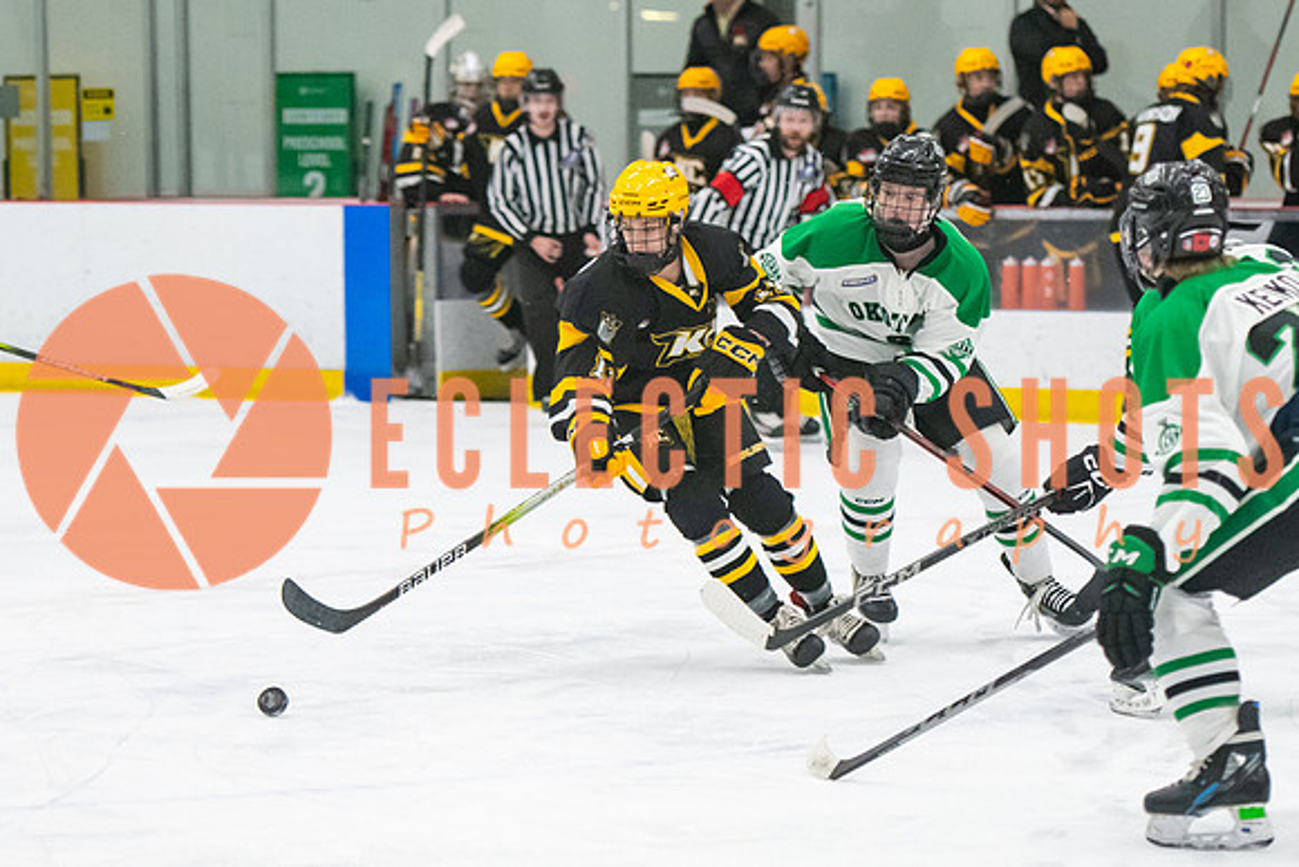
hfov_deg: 11.1
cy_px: 396
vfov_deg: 7.4
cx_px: 709
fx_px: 6692
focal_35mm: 185
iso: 4000
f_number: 2.8
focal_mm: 98
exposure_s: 1/800
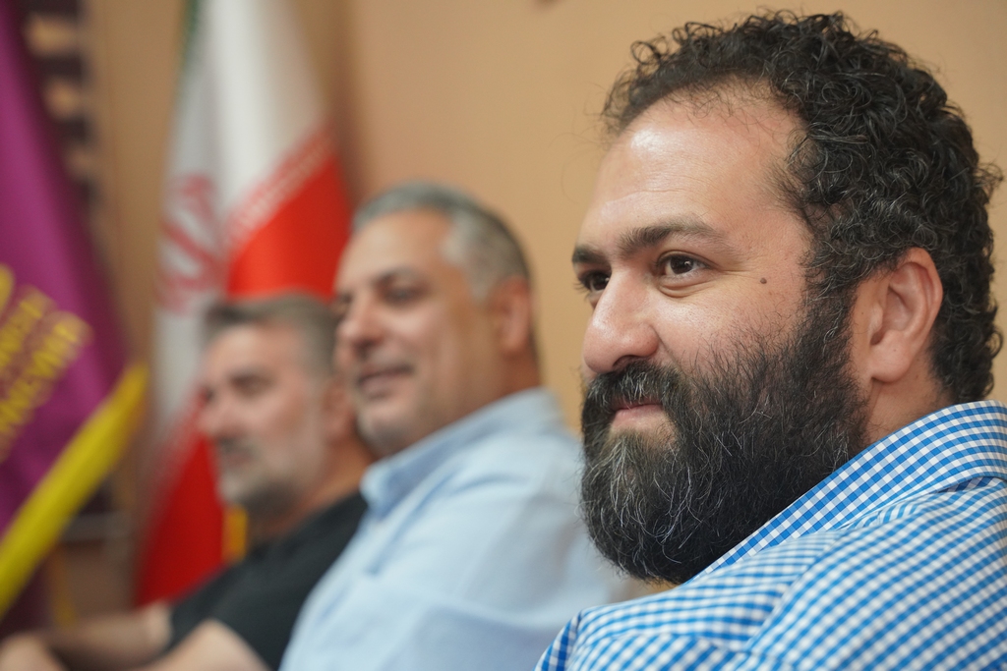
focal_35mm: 65
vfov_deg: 20.8
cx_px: 504
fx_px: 1830
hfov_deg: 30.8
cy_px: 336
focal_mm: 65.4
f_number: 4
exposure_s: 1/160
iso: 2500
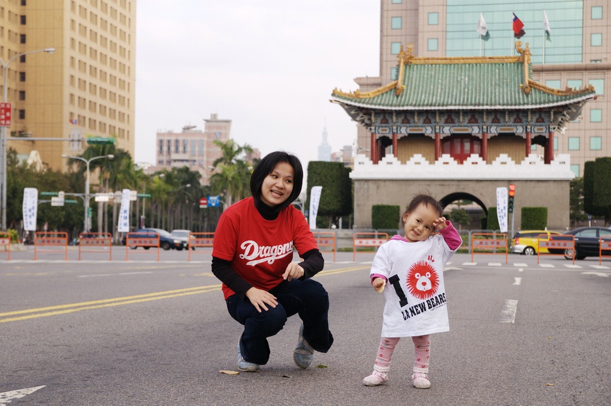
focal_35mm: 75
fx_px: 1272
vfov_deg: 18.2
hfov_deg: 27.0
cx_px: 306
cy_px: 203
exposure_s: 1/500
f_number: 4.5
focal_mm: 50
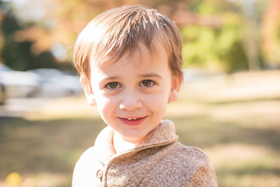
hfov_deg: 39.6
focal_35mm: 50
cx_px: 140
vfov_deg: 27.0
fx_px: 389
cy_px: 94
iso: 125
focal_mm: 50
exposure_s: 1/200
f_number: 2.8
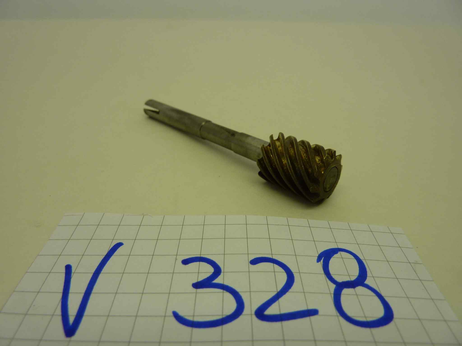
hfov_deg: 69.4
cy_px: 173
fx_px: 334
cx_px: 231
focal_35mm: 25
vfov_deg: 54.9
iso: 80
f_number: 3.3
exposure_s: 1/80
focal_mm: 4.1
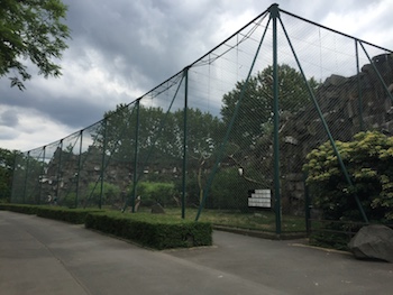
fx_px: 329
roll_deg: -1.6
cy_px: 148
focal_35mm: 29
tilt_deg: +9.6
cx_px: 196
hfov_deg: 61.6
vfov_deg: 48.3
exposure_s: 1/1412
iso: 32
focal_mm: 4.15
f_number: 2.2
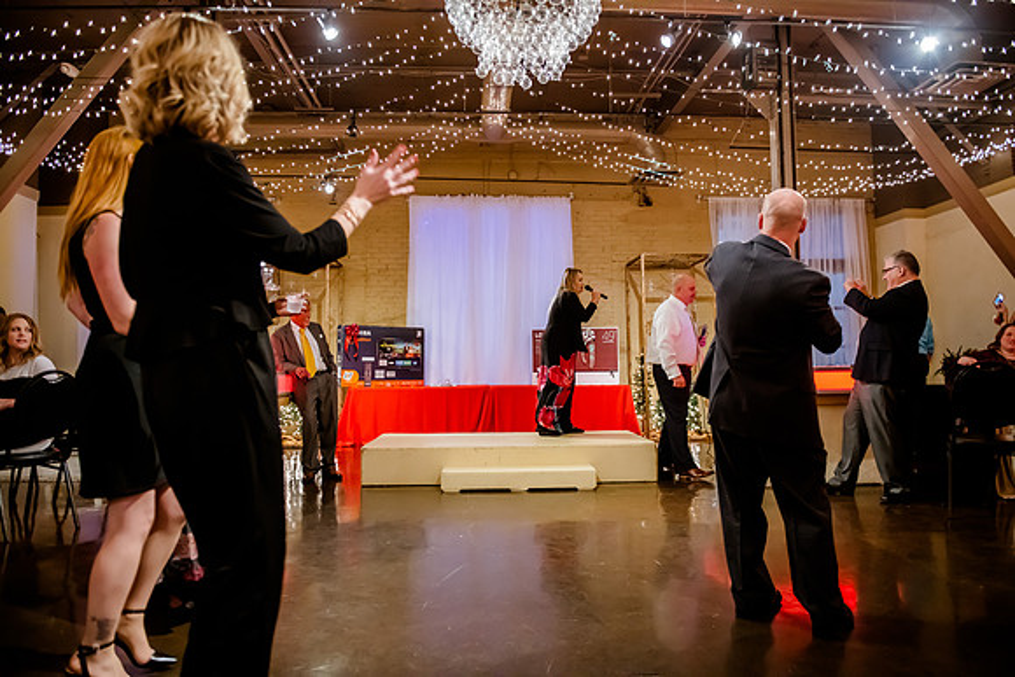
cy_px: 338
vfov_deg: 53.2
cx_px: 508
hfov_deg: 73.7
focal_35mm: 24
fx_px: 677
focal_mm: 24
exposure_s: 1/60
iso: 5000
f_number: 2.8
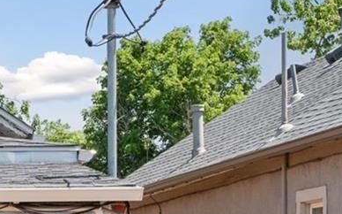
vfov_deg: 7.0
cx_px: -339
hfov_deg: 10.4
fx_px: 1723
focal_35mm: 185
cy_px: 254
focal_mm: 44
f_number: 9
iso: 400
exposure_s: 1/400
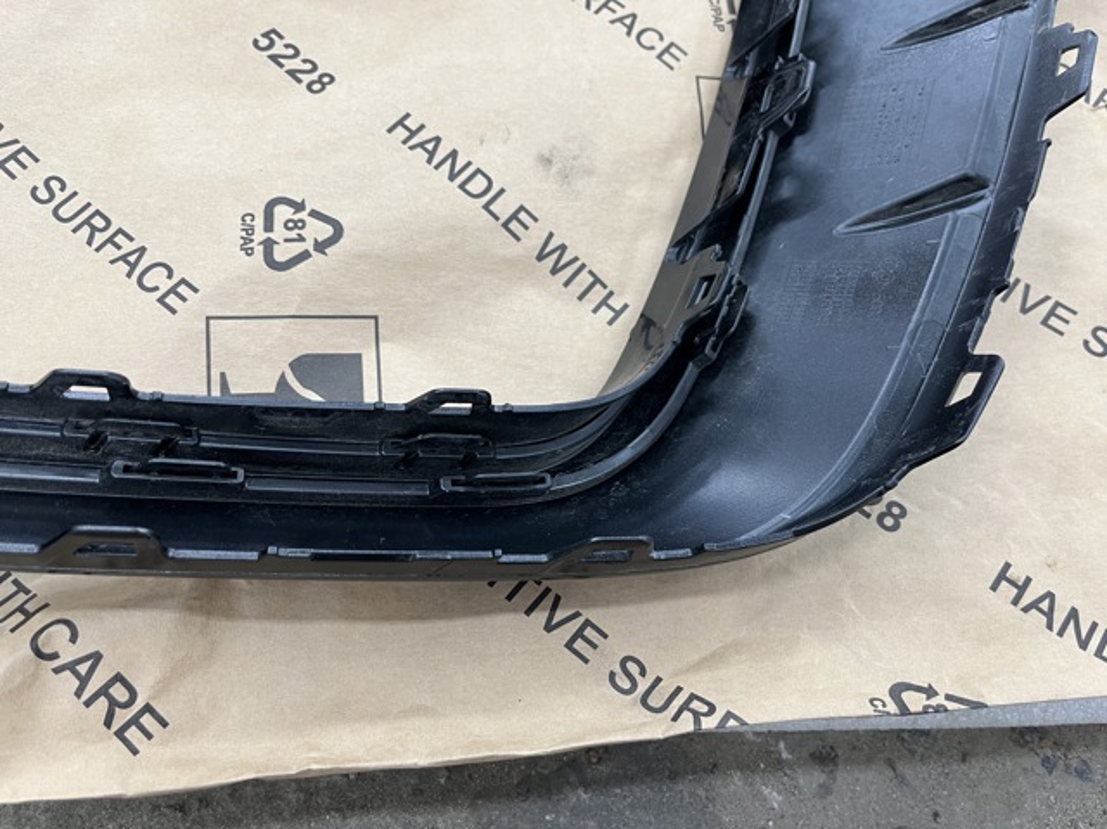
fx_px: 831
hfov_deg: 67.3
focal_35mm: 26
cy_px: 414
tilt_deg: -59.4
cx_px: 554
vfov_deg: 53.0
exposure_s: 1/50
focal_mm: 5.1
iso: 80
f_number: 1.6
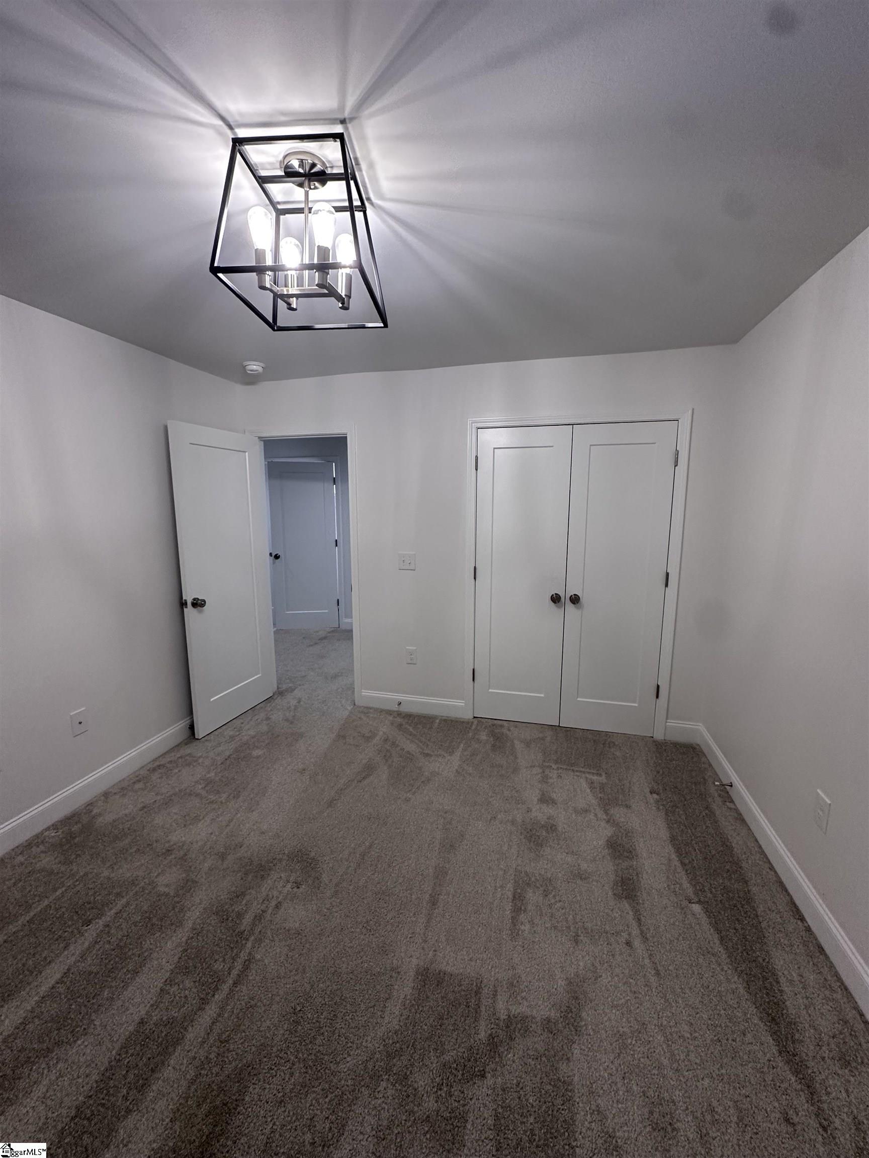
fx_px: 469
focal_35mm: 14
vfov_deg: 102.1
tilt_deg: -8.0
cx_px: 434
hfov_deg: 85.7
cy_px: 579
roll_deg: +0.1
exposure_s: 1/120
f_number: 2.2
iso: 250
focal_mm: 2.22
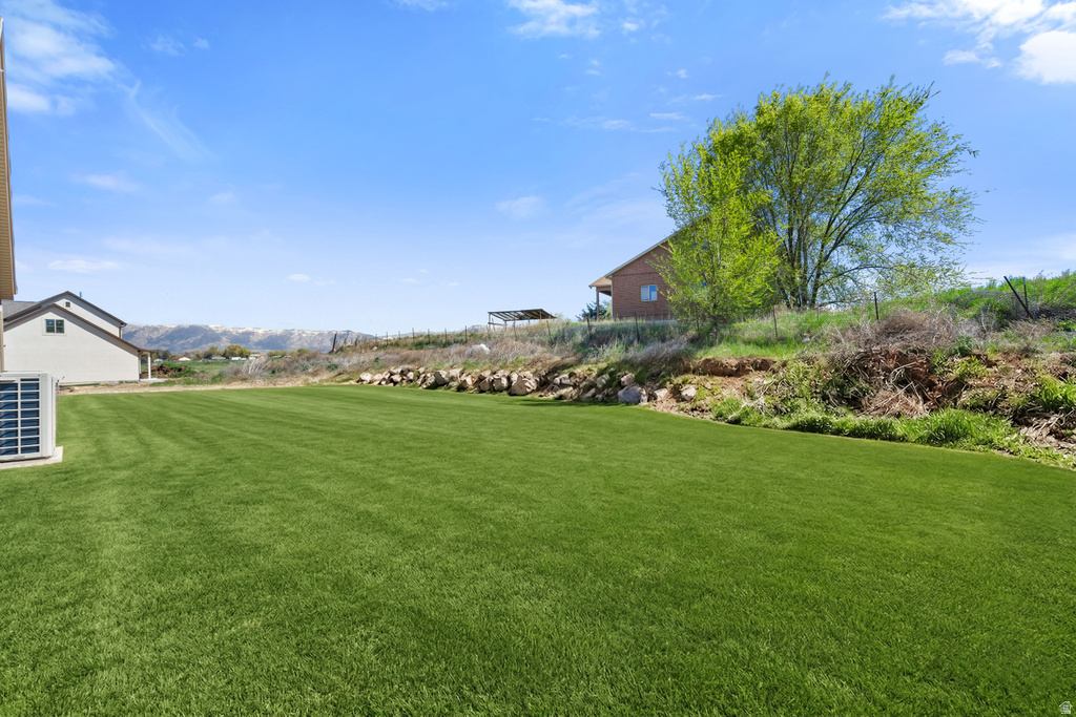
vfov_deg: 73.8
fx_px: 478
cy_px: 358
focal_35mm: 16
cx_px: 538
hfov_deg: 96.7
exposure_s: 1/160
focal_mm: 16
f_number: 9
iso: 400
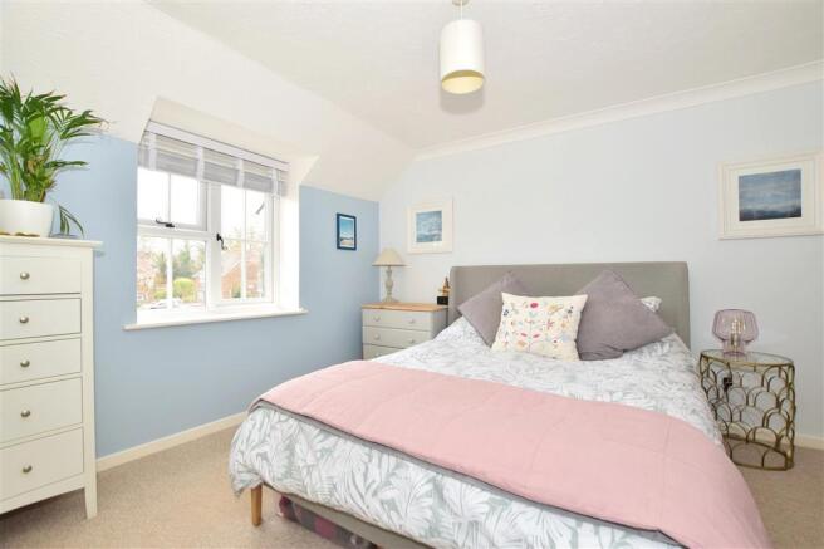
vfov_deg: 77.3
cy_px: 274
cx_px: 412
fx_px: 343
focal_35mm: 15
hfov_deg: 100.4
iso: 500
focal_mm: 10
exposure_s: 1/60
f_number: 8
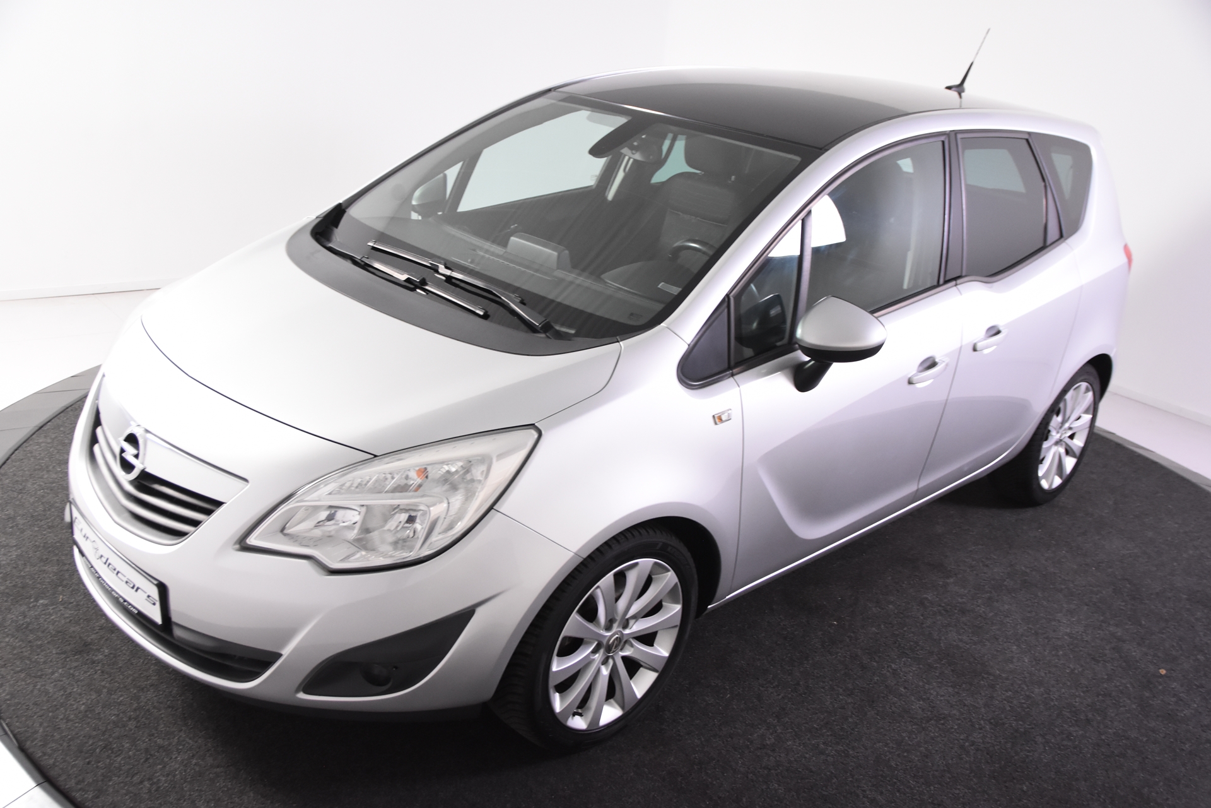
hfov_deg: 53.1
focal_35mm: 36
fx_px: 1211
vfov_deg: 36.9
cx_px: 606
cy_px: 404
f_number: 4
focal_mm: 24
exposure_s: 1/60
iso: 1600
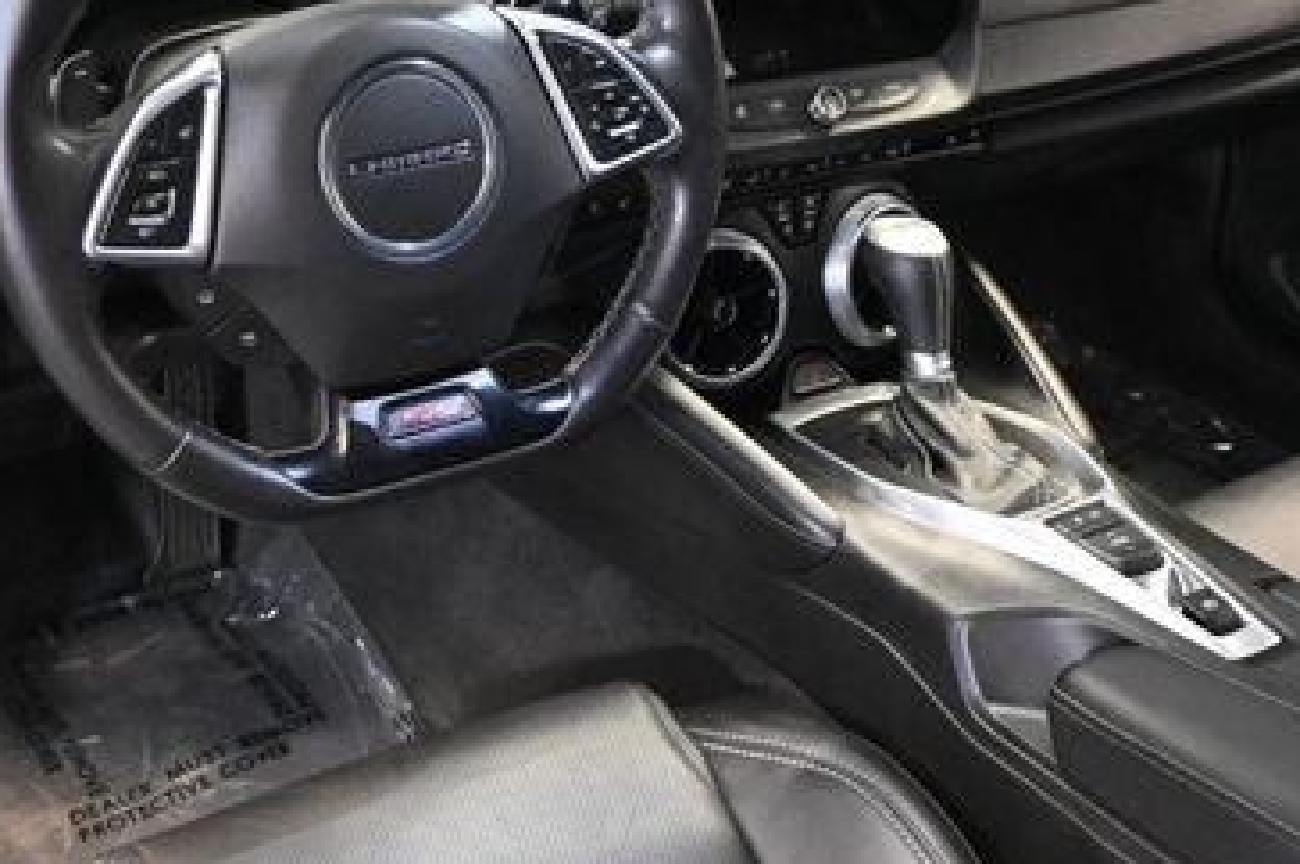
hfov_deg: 38.5
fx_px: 1856
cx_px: 539
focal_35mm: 51
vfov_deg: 26.2
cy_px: 353
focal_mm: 19.5
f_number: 3.8
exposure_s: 1/60
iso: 6400
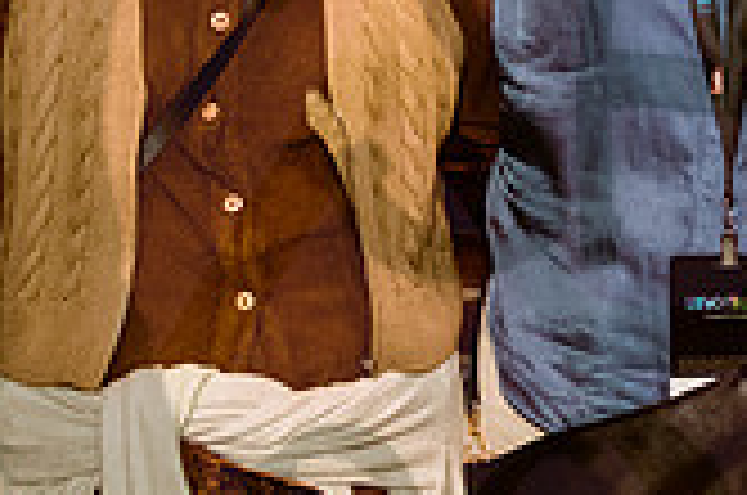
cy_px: -53
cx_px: 666
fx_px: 2692
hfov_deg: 15.6
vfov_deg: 10.4
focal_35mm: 130
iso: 8000
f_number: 3.2
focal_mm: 32
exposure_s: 1/200
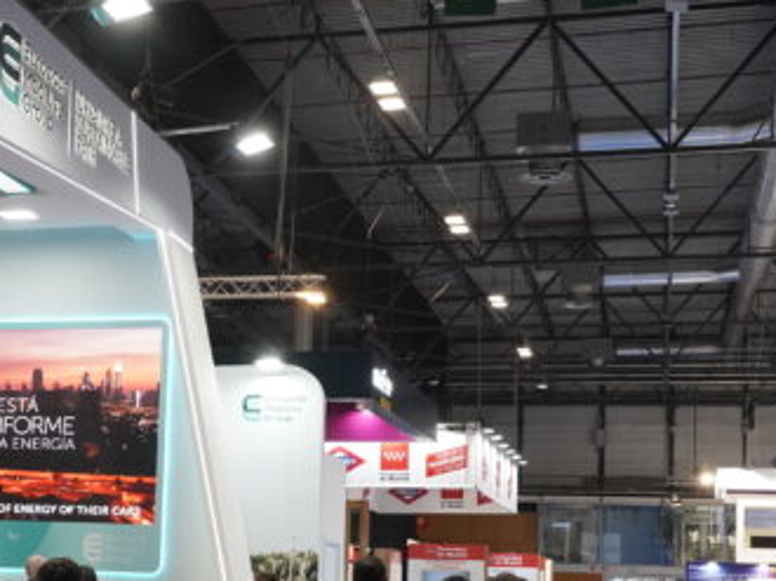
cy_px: 461
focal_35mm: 67
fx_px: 1501
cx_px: 181
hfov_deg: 28.5
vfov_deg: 21.6
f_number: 9
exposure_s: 1/160
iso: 3200
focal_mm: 33
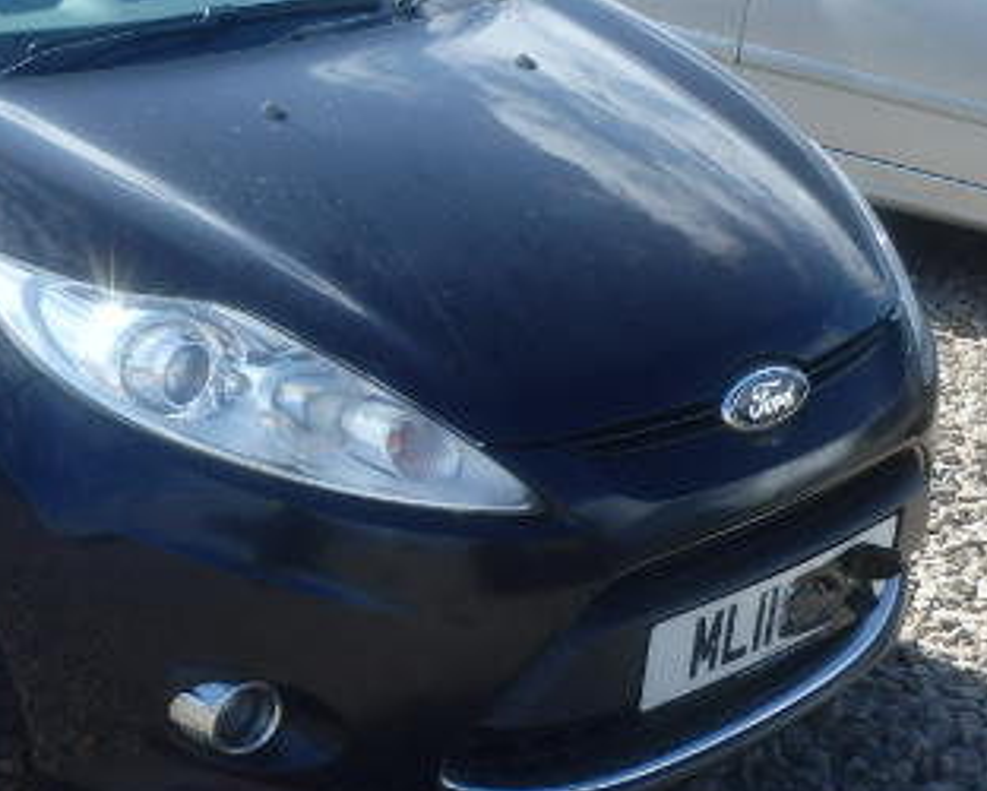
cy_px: 301
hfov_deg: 25.2
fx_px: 2105
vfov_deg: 21.2
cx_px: 13
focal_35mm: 72
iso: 125
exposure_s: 1/320
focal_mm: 6.4
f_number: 4.5
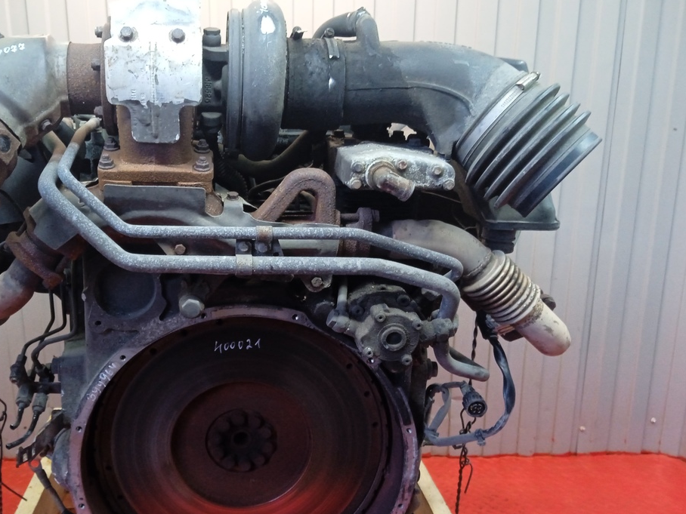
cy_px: 297
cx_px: 237
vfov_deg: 38.6
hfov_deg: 49.4
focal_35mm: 37
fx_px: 733
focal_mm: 3.43
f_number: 2.2
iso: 308
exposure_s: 1/25
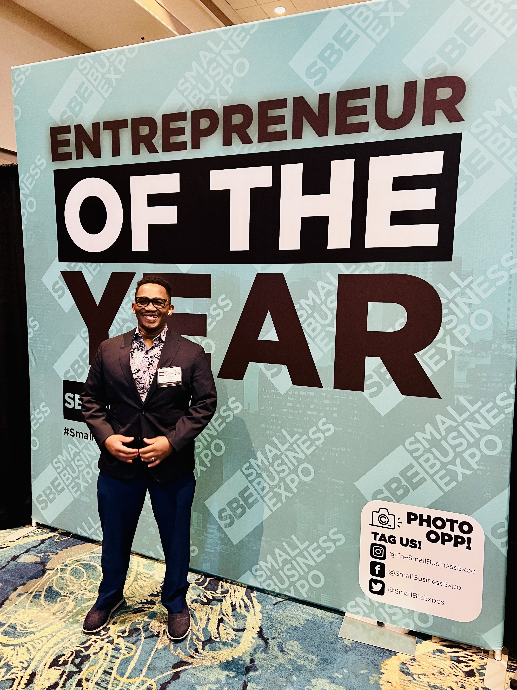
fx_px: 518
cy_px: 345
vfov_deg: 67.3
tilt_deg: -7.2
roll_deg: -0.5
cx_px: 258
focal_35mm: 26
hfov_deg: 53.1
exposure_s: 1/60
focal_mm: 5.7
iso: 400
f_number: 1.5
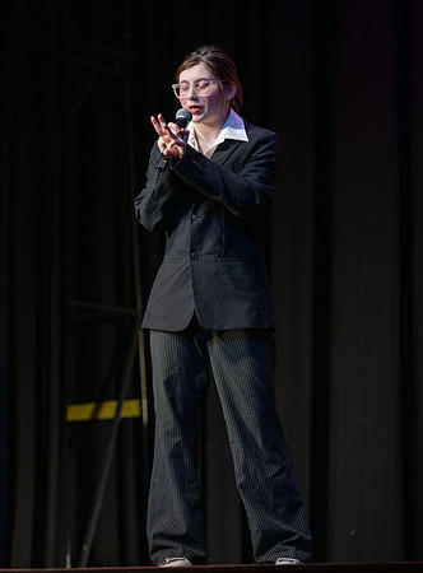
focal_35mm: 210
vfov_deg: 9.5
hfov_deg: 7.0
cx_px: 55
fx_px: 3458
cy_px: 277
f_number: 2.8
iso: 450
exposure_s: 1/160
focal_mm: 140
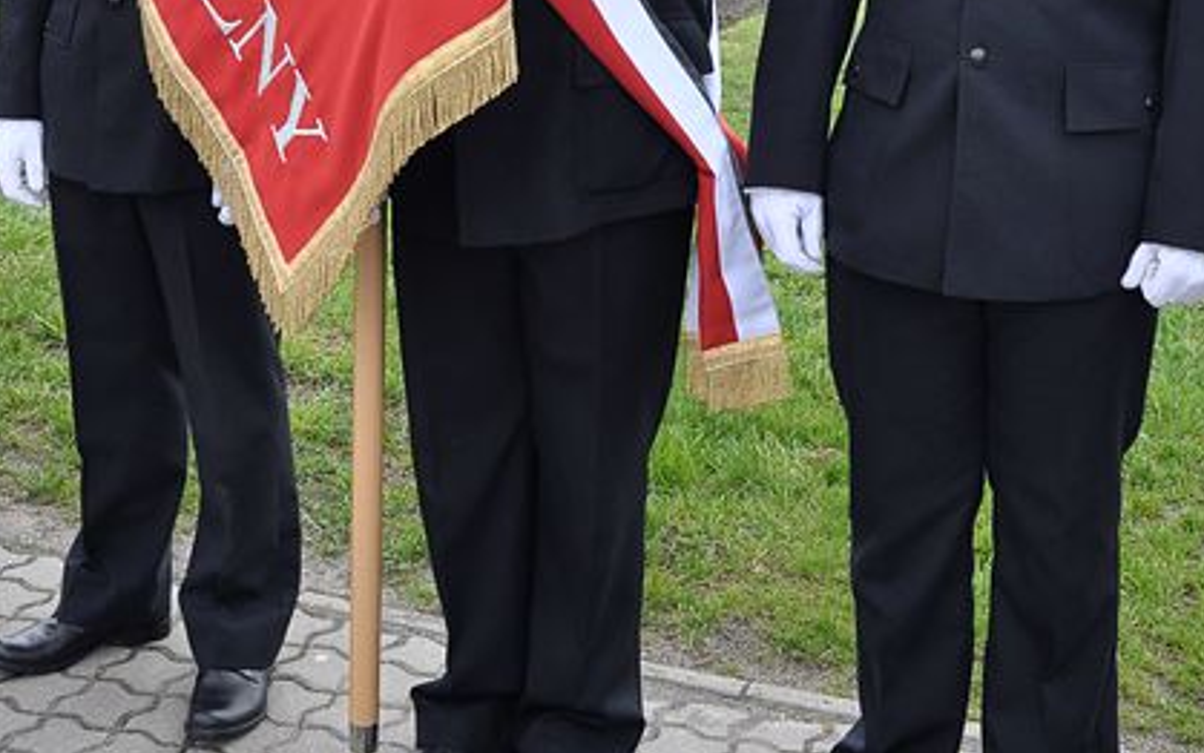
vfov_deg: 19.0
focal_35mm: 65
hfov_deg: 31.5
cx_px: 573
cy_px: -138
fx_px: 2134
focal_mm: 21
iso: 320
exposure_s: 1/320
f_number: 9
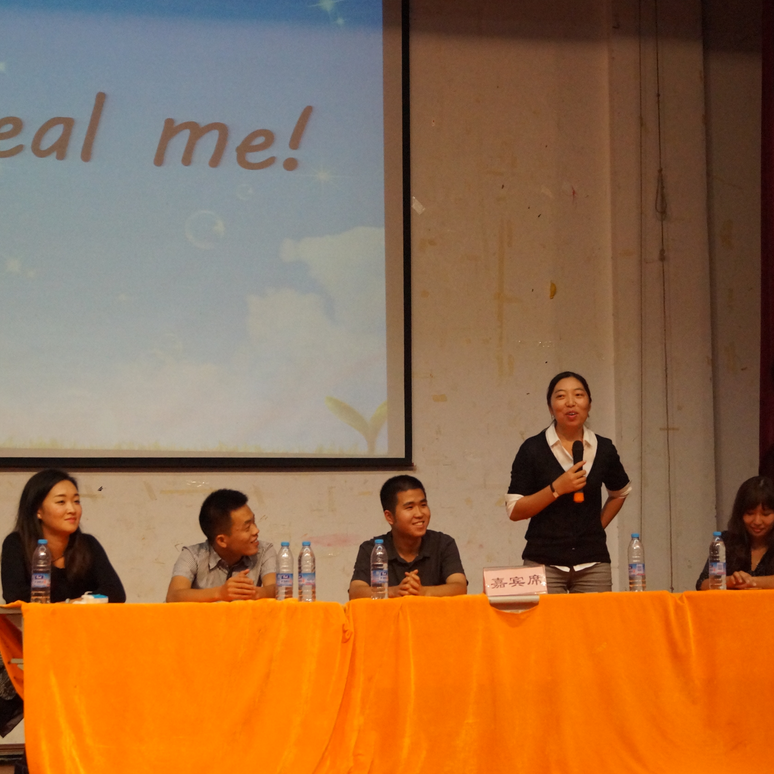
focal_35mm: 73
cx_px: 500
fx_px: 1839
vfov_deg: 23.8
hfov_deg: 23.7
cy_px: 400
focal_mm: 35
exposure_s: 1/160
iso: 2500
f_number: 4.5
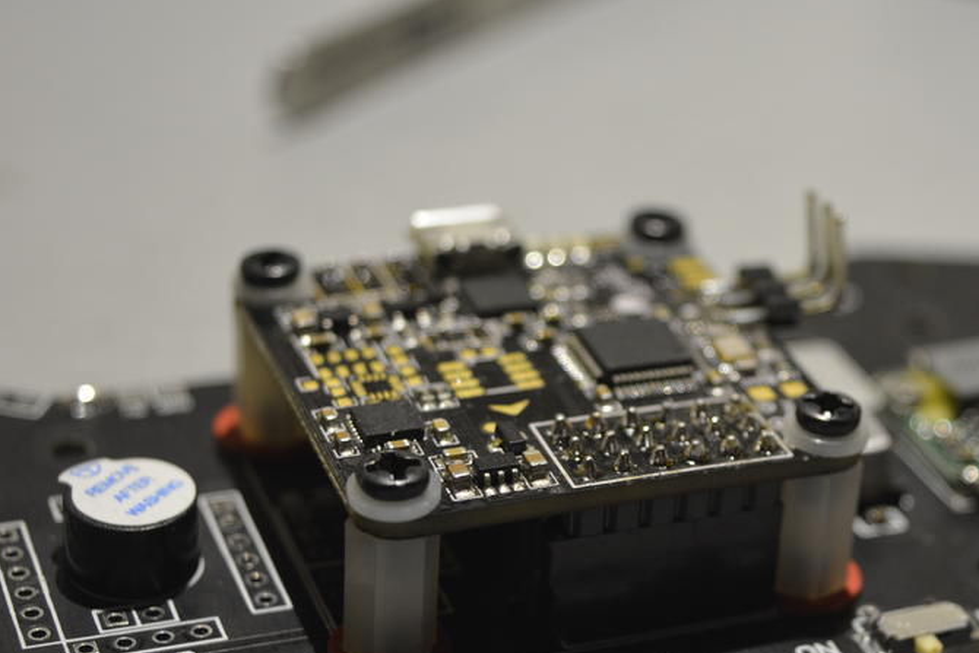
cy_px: 473
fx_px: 2740
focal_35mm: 101
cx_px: 672
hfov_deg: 20.2
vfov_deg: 13.6
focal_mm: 45
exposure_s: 1/60
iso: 800
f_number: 5
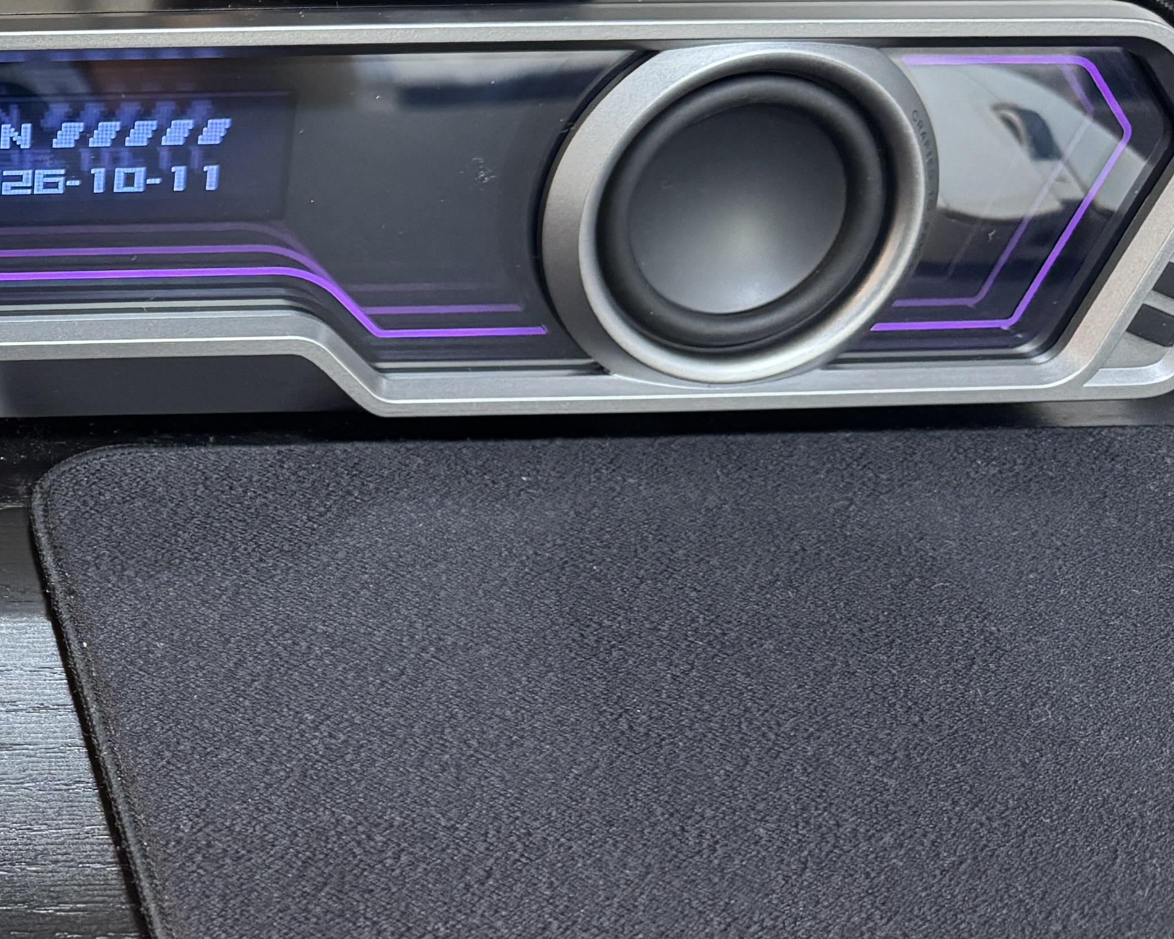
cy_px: 316
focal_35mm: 65
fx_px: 2258
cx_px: -331
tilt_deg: -31.2
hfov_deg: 25.3
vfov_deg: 23.4
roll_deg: +0.7
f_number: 1.78
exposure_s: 1/60
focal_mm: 6.76
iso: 500
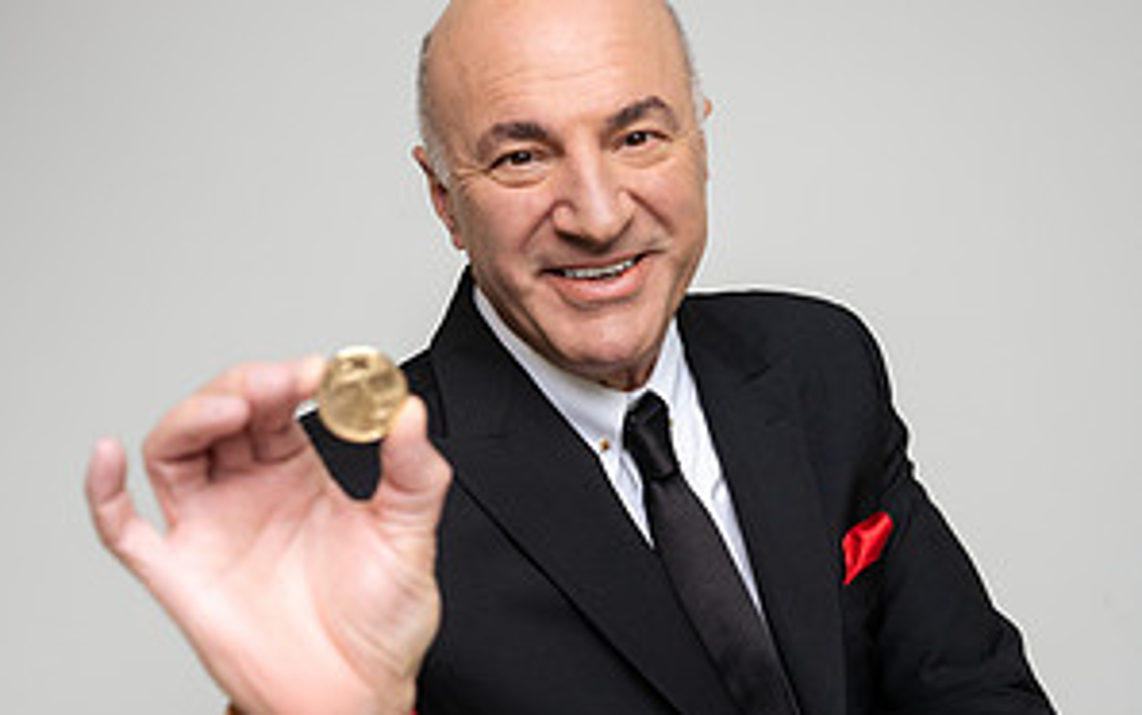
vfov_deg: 23.7
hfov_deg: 37.5
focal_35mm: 54
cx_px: 573
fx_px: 1682
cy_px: 557
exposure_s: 1/125
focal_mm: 35
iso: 400
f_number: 4
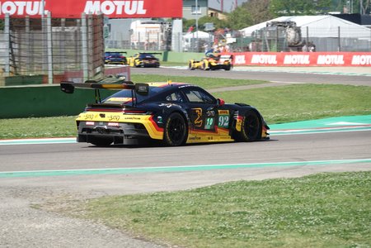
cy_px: 124
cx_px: 186
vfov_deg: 6.9
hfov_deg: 10.3
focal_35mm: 200
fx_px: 2061
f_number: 4
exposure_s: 1/1000
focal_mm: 73.24
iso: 160
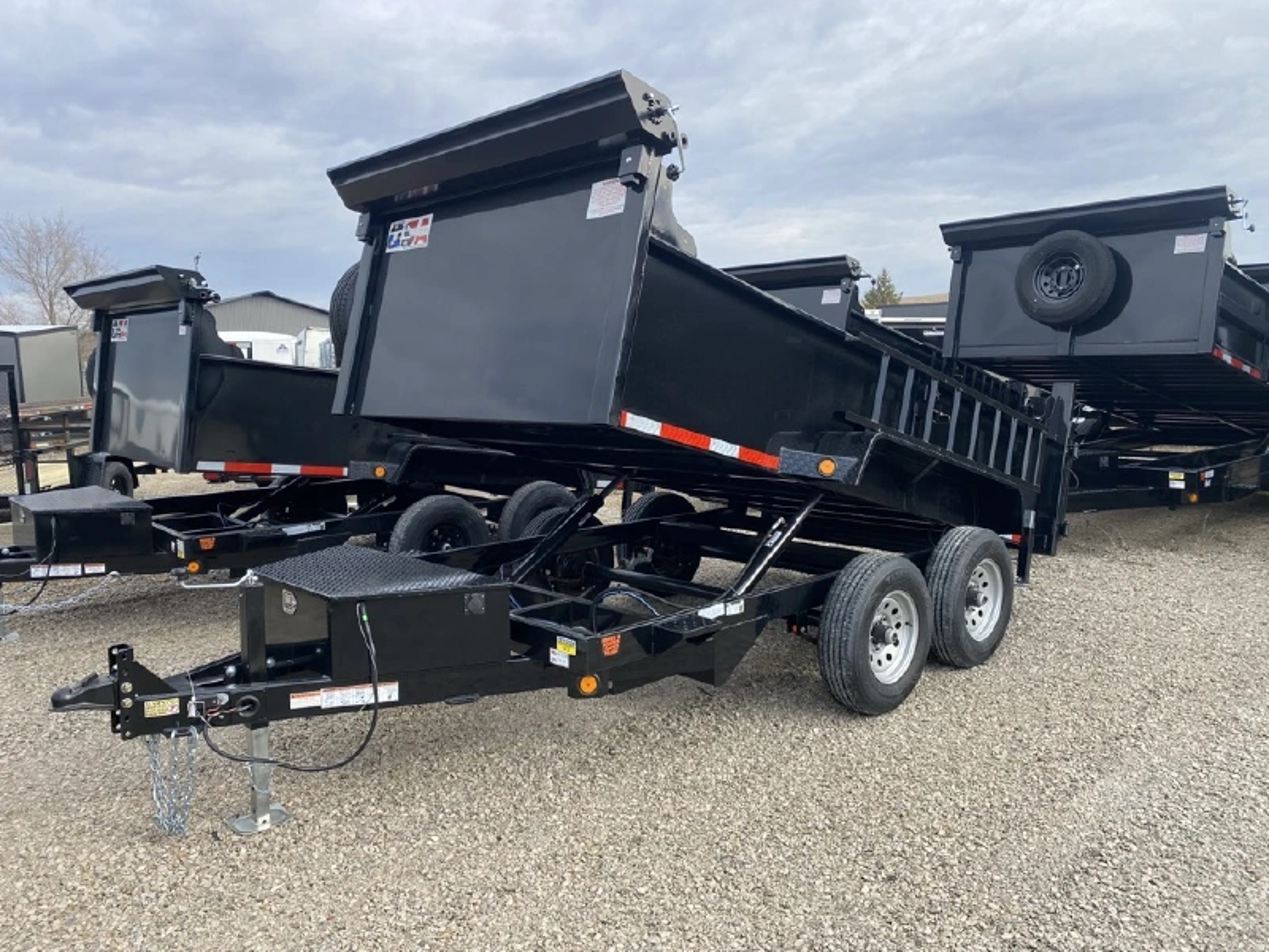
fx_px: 953
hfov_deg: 67.3
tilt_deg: -5.4
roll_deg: +1.2
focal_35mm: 26
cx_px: 634
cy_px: 476
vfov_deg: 53.1
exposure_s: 1/1093
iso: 32
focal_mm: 4.25
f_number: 1.8
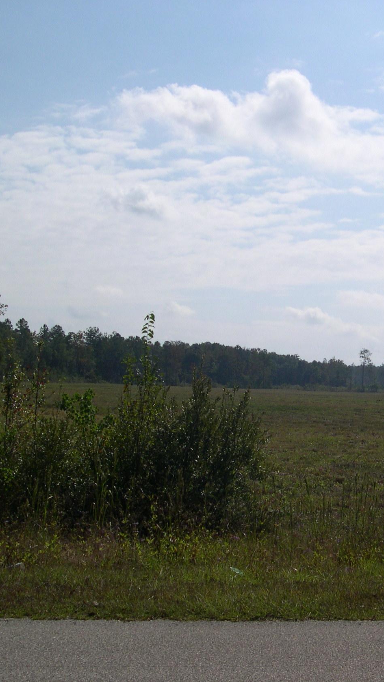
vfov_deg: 37.2
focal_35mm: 56
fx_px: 1014
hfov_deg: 21.2
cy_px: 344
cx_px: 305
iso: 100
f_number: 7.6
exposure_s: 1/564
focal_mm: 8
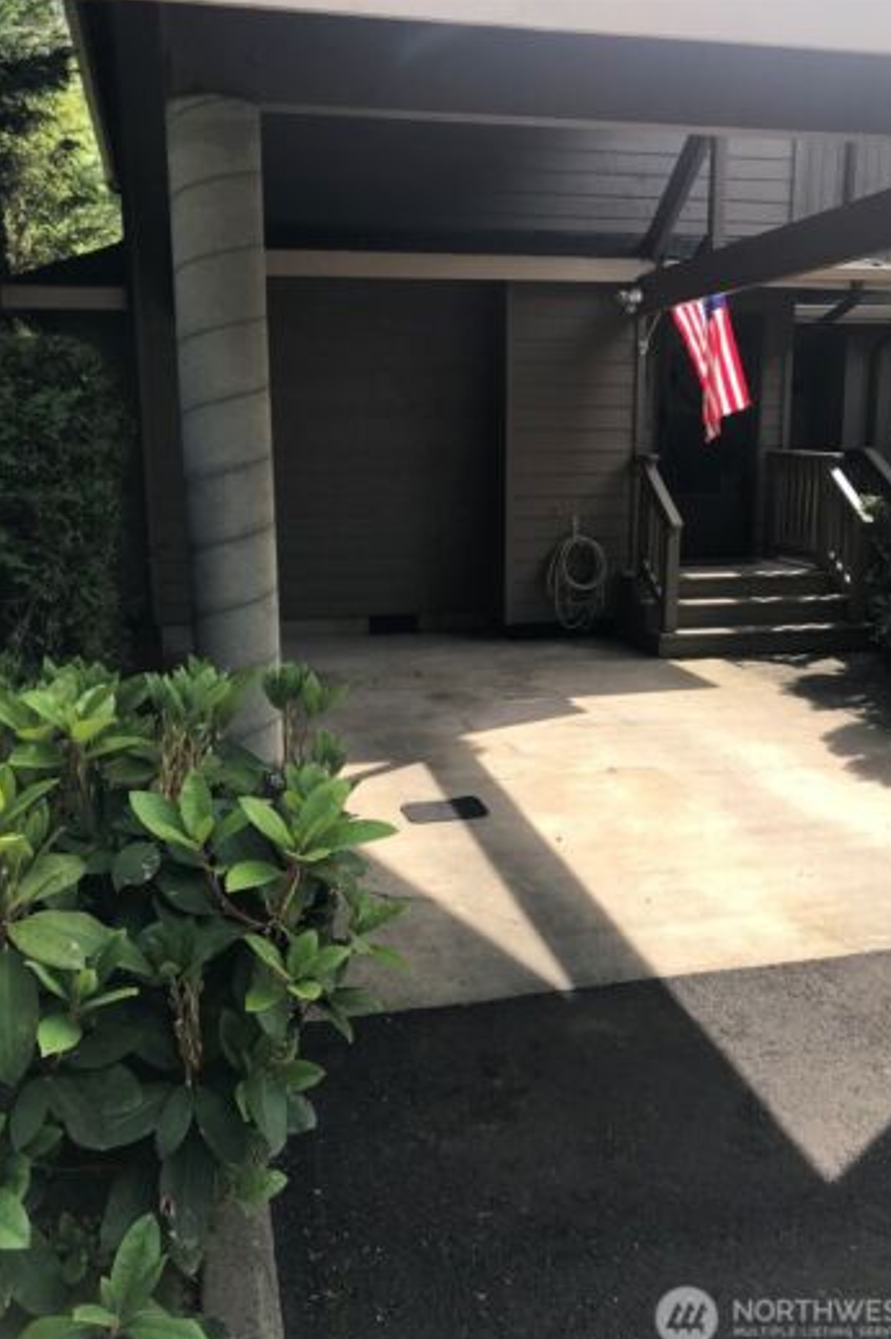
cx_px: 431
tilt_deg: -10.3
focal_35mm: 30
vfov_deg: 61.9
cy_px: 673
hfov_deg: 43.6
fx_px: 1114
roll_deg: +1.9
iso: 20
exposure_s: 1/731
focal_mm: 3.99
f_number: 1.8
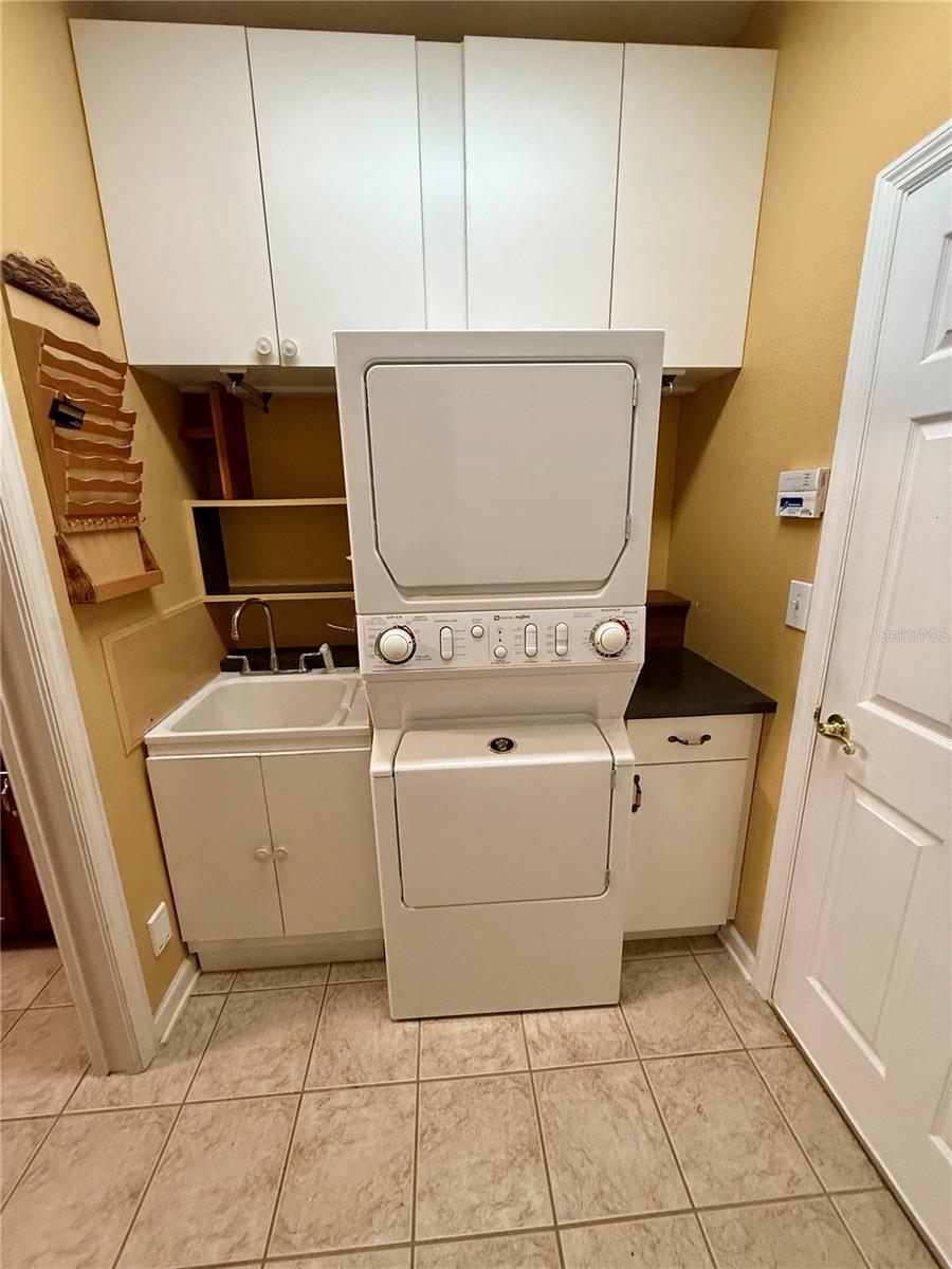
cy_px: 634
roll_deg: +0.6
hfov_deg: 85.7
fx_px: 513
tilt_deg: -13.4
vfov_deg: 102.1
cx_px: 476
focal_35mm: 14
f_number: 2.2
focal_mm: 2.22
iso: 320
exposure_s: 1/60
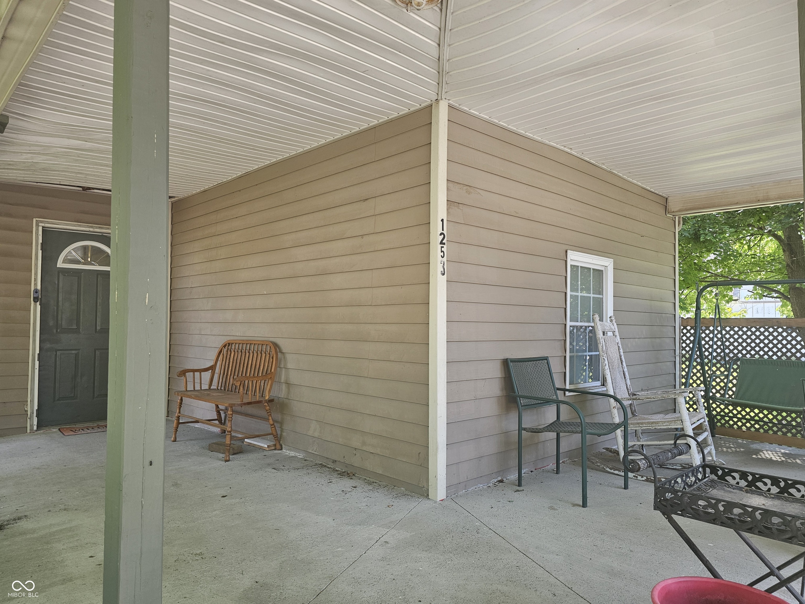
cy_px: 302
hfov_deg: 73.9
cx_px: 402
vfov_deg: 58.9
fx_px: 535
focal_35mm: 23
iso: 100
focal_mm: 6.3
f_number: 1.7
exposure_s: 1/180
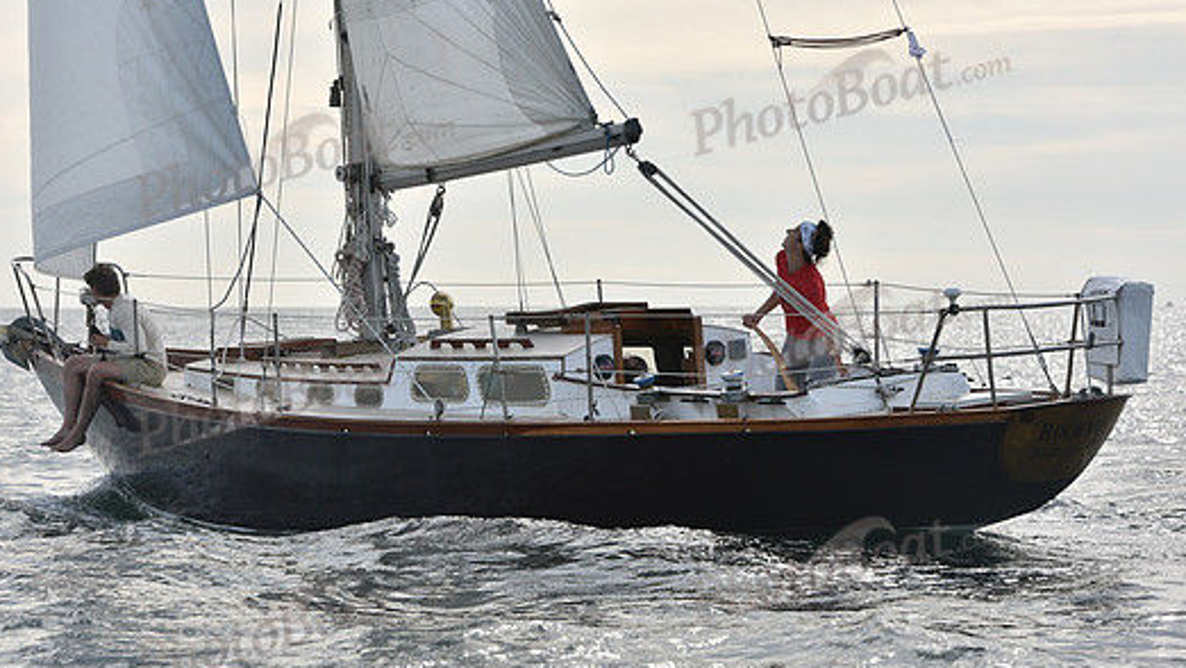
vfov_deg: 9.0
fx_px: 4247
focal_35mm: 135
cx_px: 575
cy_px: 247
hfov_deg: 15.9
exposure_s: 1/1000
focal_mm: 116
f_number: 7.1
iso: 320
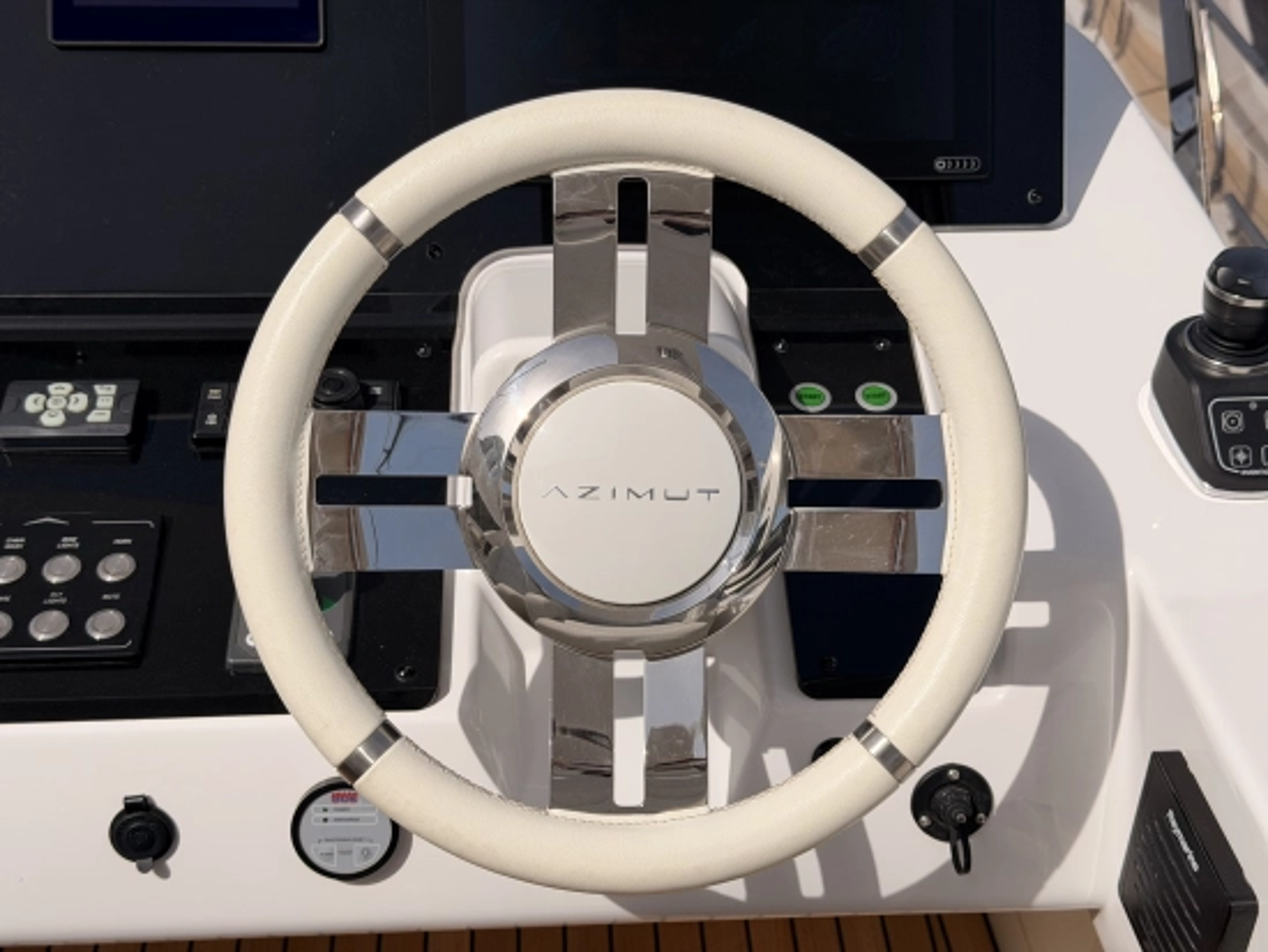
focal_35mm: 48
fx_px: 1759
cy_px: 476
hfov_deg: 39.6
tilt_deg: -34.8
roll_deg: -1.2
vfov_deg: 30.3
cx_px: 634
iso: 80
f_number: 1.78
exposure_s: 1/13333
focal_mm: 6.76
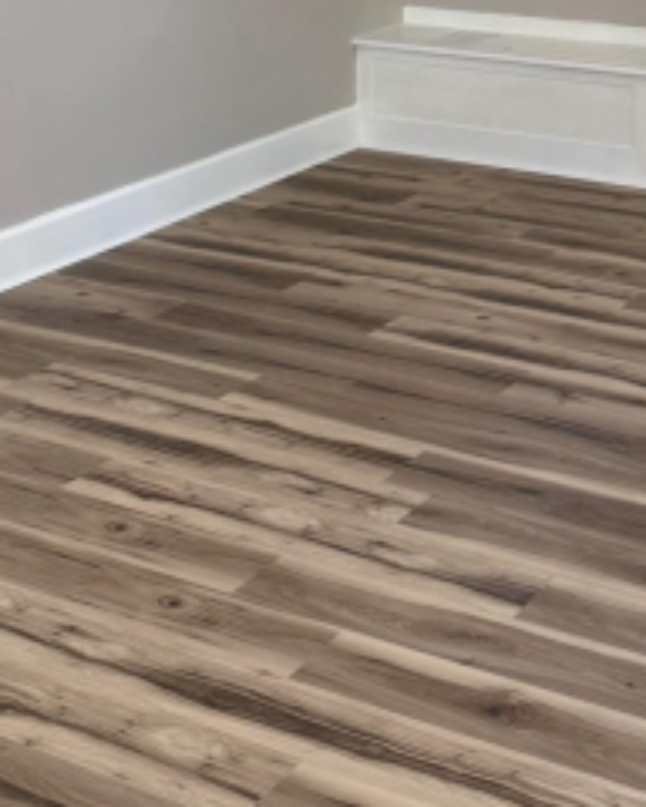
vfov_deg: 24.8
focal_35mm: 65
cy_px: -281
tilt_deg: +0.8
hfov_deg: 22.1
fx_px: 1553
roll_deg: -0.9
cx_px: 730
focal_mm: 6.76
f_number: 1.78
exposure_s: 1/234
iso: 125
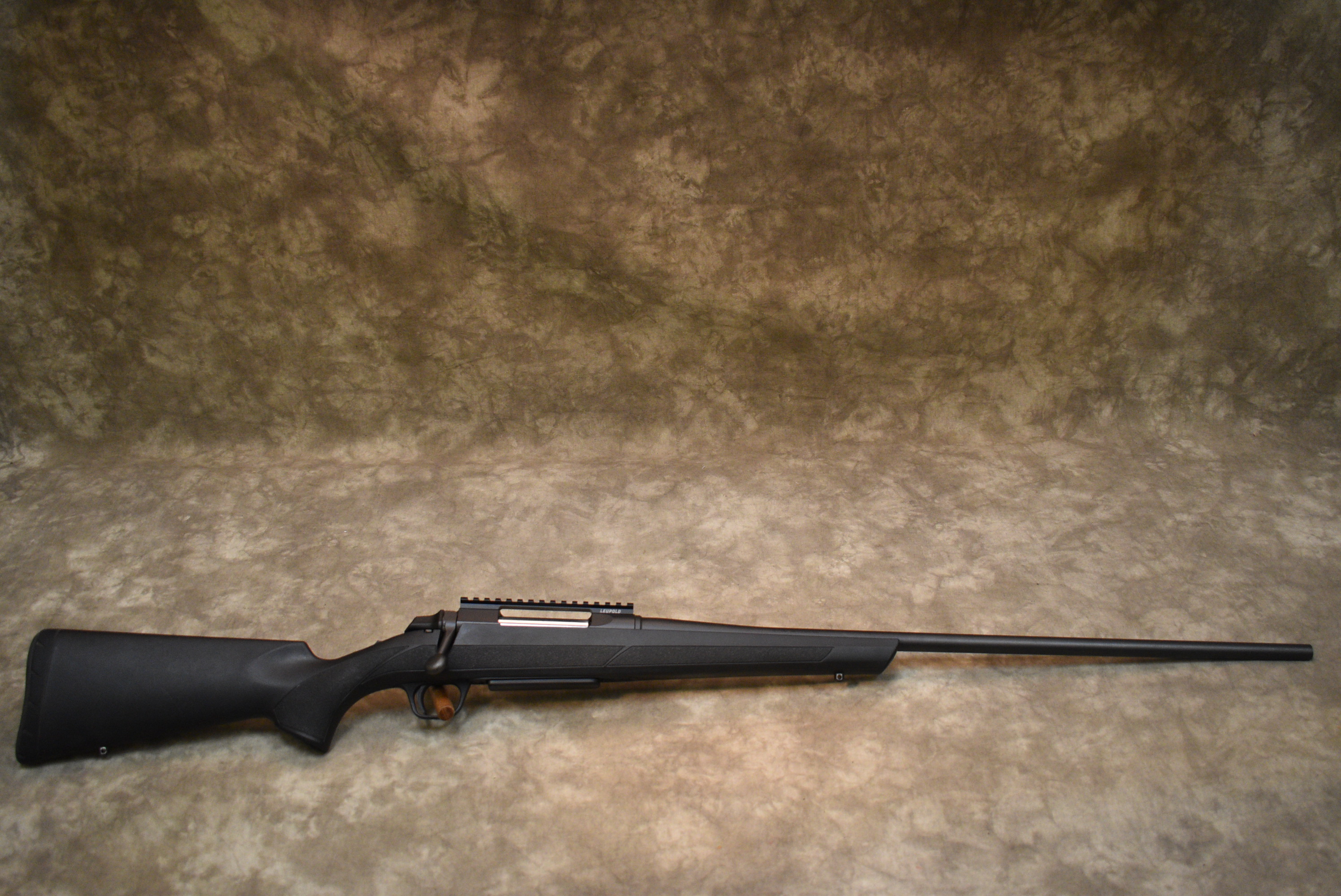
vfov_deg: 36.9
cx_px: 670
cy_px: 448
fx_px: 1342
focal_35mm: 36
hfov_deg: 53.1
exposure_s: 1/125
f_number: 4
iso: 1400
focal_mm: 24
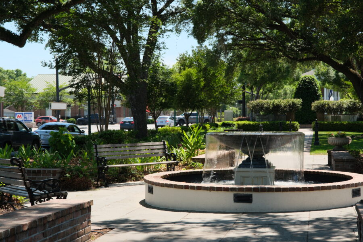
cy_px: 121
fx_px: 605
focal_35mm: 60
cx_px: 182
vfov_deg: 22.6
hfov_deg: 33.4
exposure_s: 1/160
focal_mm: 40
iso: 125
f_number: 5.6
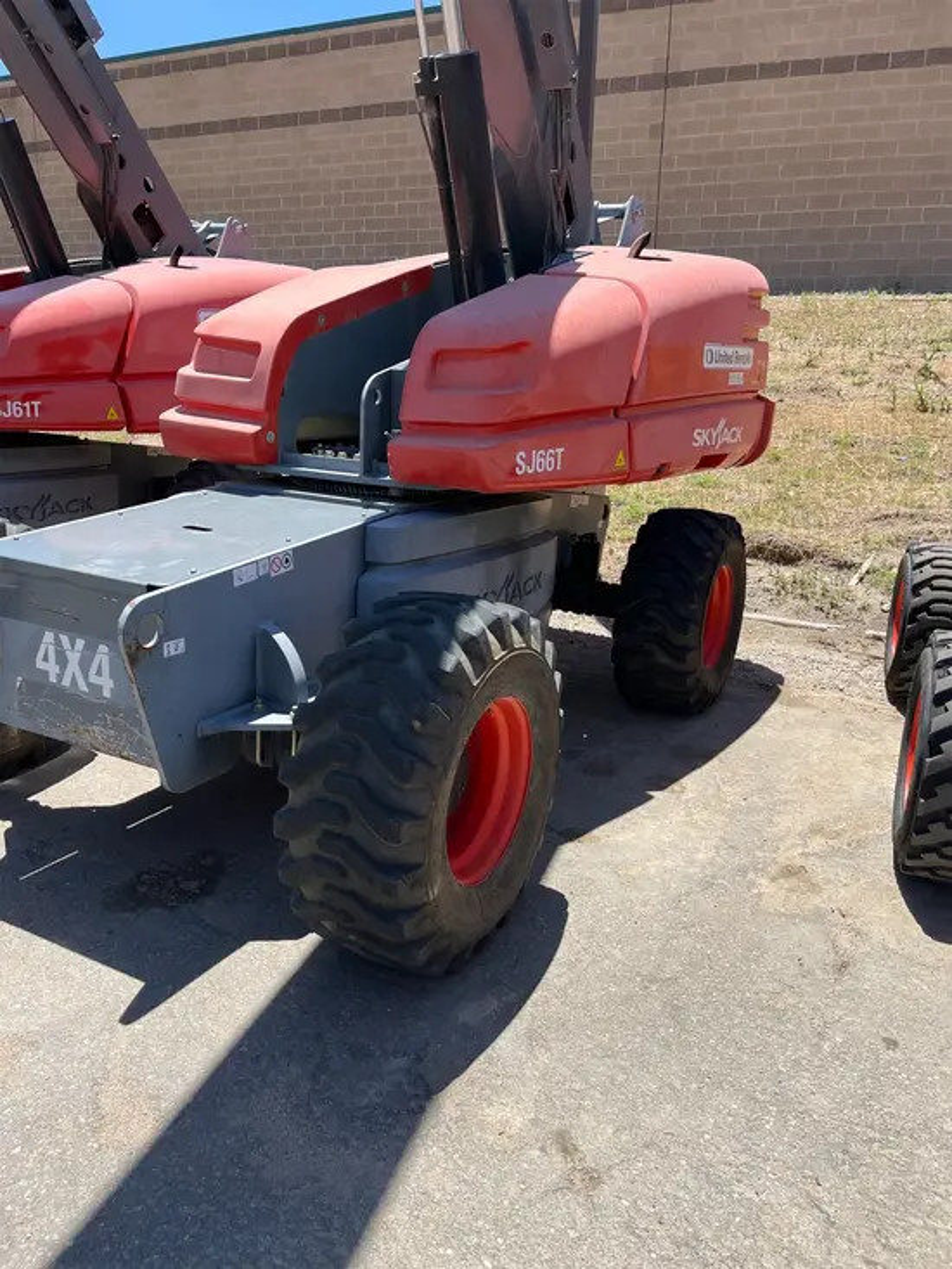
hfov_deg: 53.1
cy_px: 634
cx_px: 476
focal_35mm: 26
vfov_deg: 67.3
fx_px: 953
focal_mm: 5.1
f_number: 1.6
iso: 50
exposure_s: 1/2062
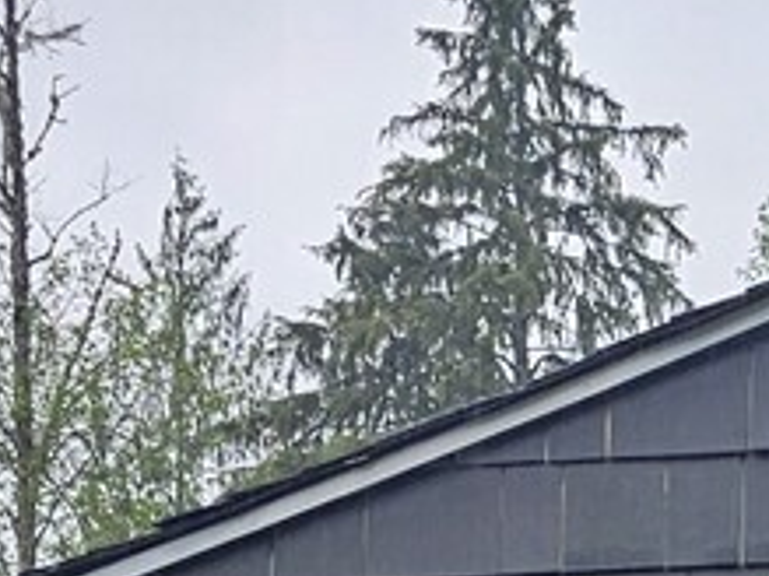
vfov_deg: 7.6
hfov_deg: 10.4
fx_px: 3730
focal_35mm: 168
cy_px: 1781
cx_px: 1759
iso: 20
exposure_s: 1/207
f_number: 1.7
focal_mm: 6.3
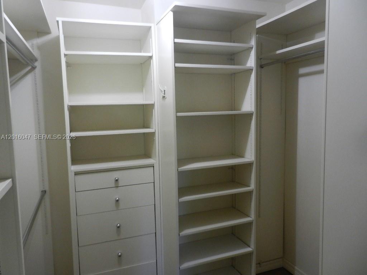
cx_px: 184
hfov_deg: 69.4
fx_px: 265
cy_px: 138
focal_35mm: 25
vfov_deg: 54.9
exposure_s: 1/13
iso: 400
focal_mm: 4.5
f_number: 3.5
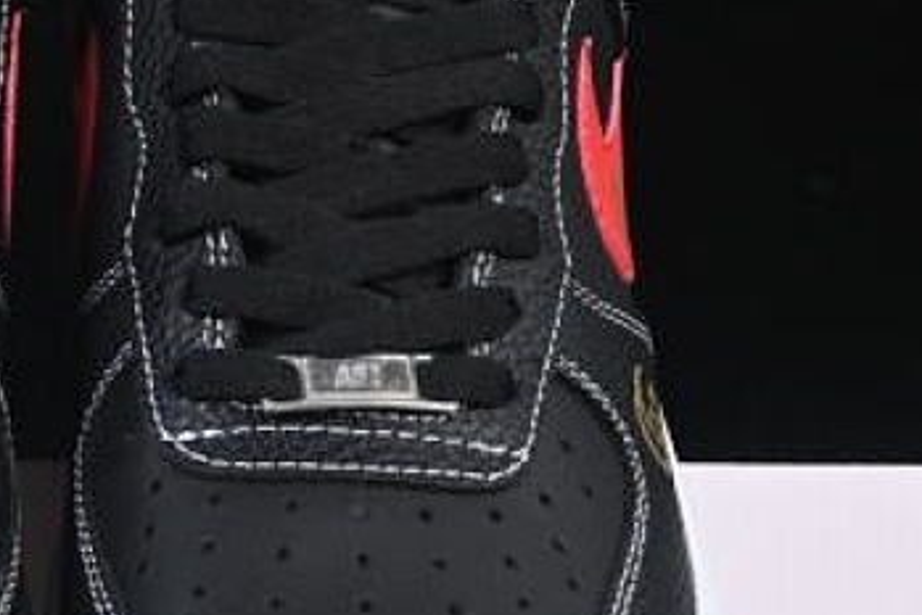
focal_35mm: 232
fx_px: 5944
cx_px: 21
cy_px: 507
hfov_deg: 8.8
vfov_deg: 5.9
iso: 160
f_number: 6.3
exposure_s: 1/60
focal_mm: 50
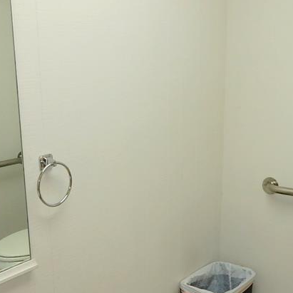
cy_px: 202
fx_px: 527
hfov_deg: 30.9
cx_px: 184
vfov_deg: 30.8
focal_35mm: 55
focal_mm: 4.5
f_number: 3
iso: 125
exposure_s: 1/125
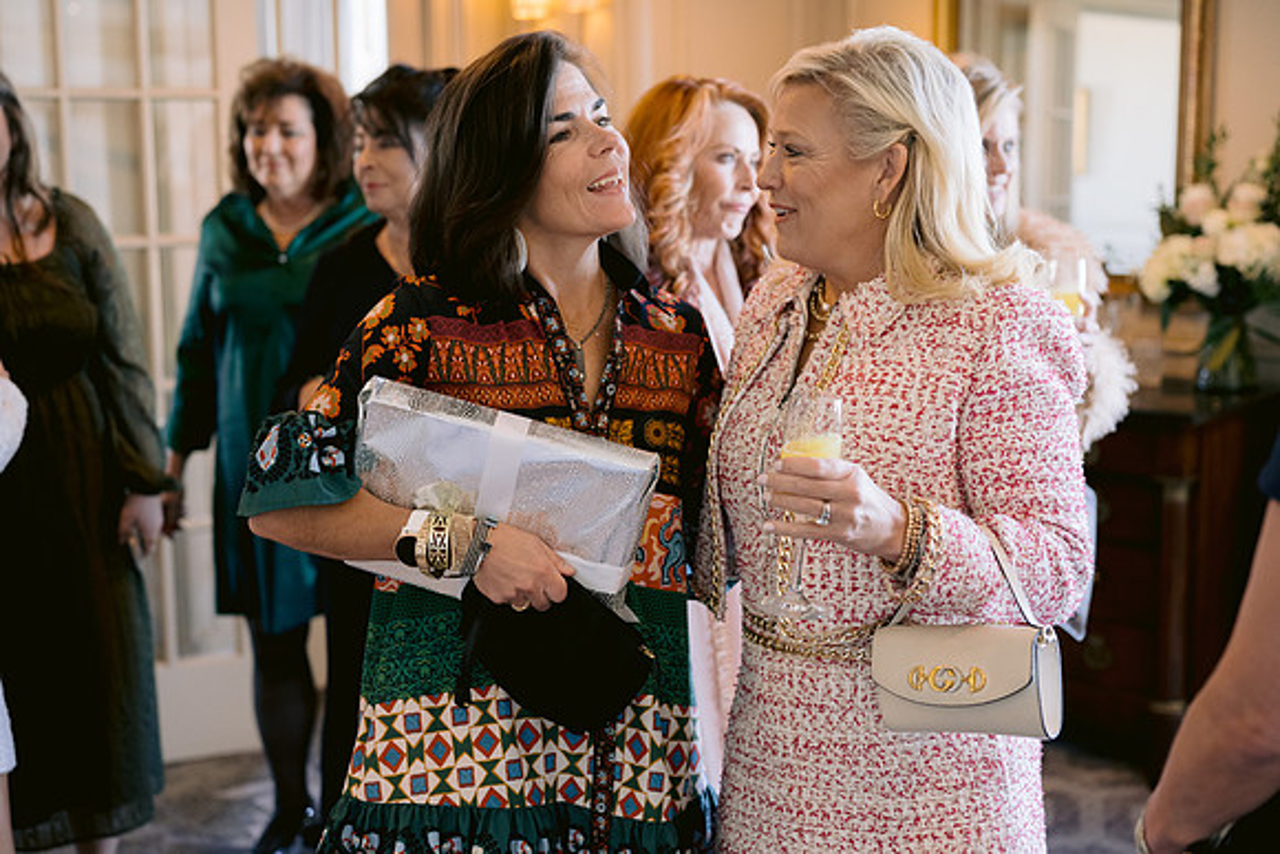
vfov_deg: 27.0
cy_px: 427
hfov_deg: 39.6
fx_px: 1778
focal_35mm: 50
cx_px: 640
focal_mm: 50
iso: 800
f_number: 2.8
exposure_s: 1/160
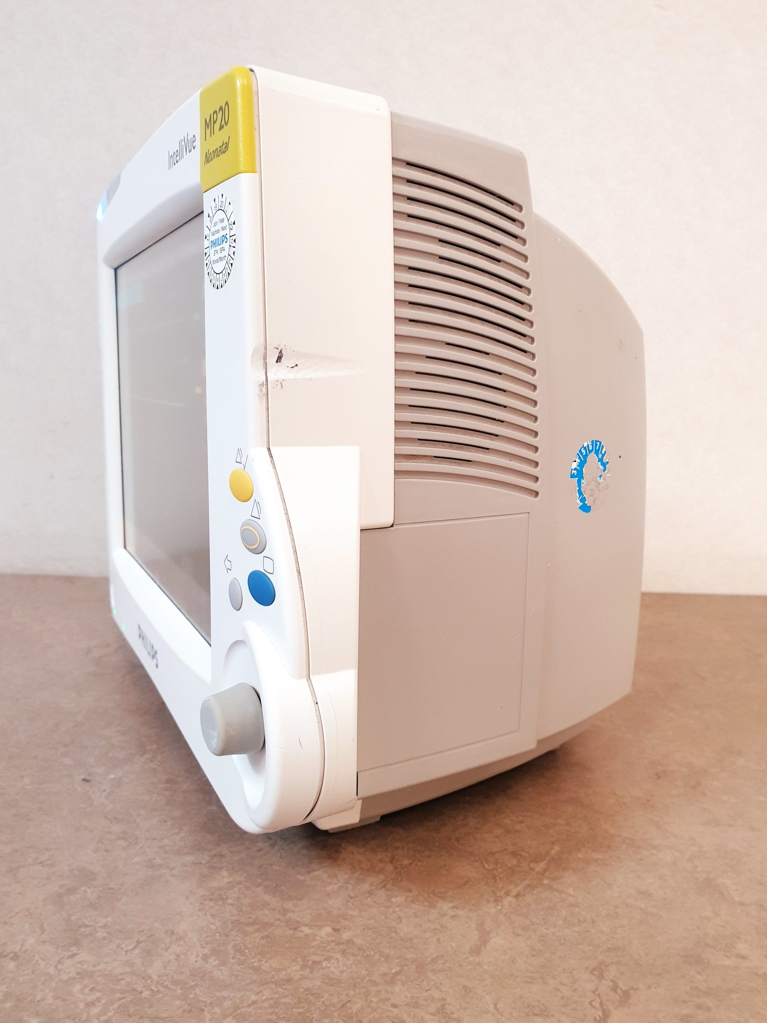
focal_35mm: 26
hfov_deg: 53.1
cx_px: 384
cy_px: 512
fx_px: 768
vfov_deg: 67.3
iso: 320
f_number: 2.4
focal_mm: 4.3
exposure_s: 1/50
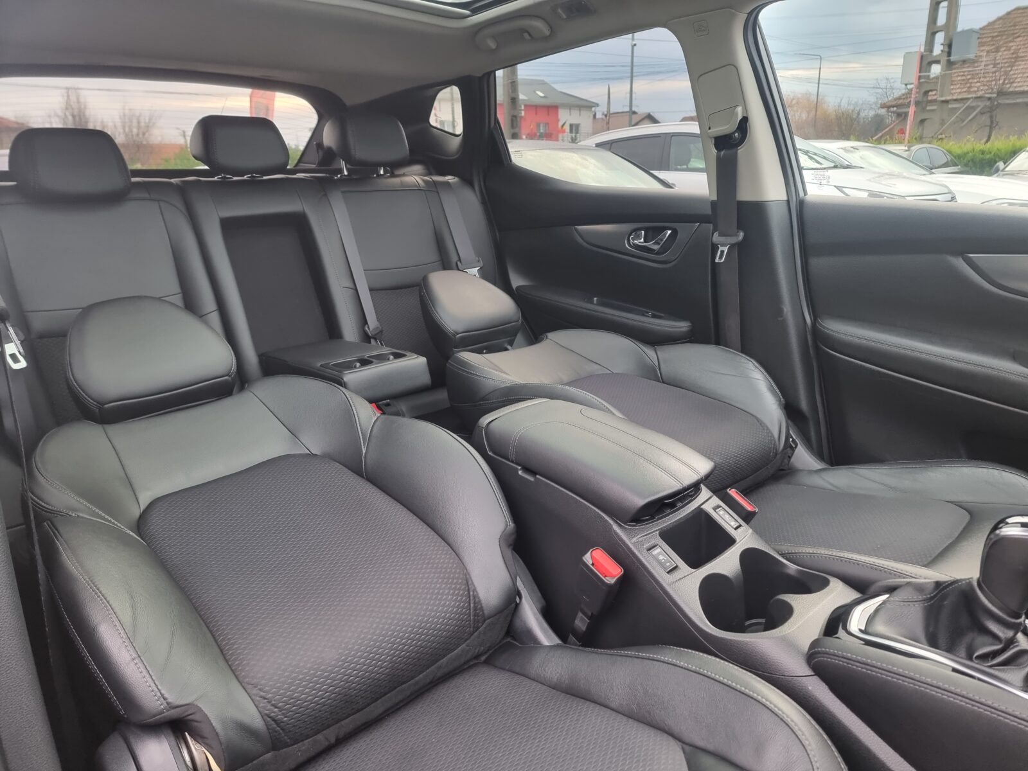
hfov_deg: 71.6
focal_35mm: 24
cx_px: 514
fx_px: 713
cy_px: 386
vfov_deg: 56.8
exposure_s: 1/100
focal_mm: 6.7
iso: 200
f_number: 1.8
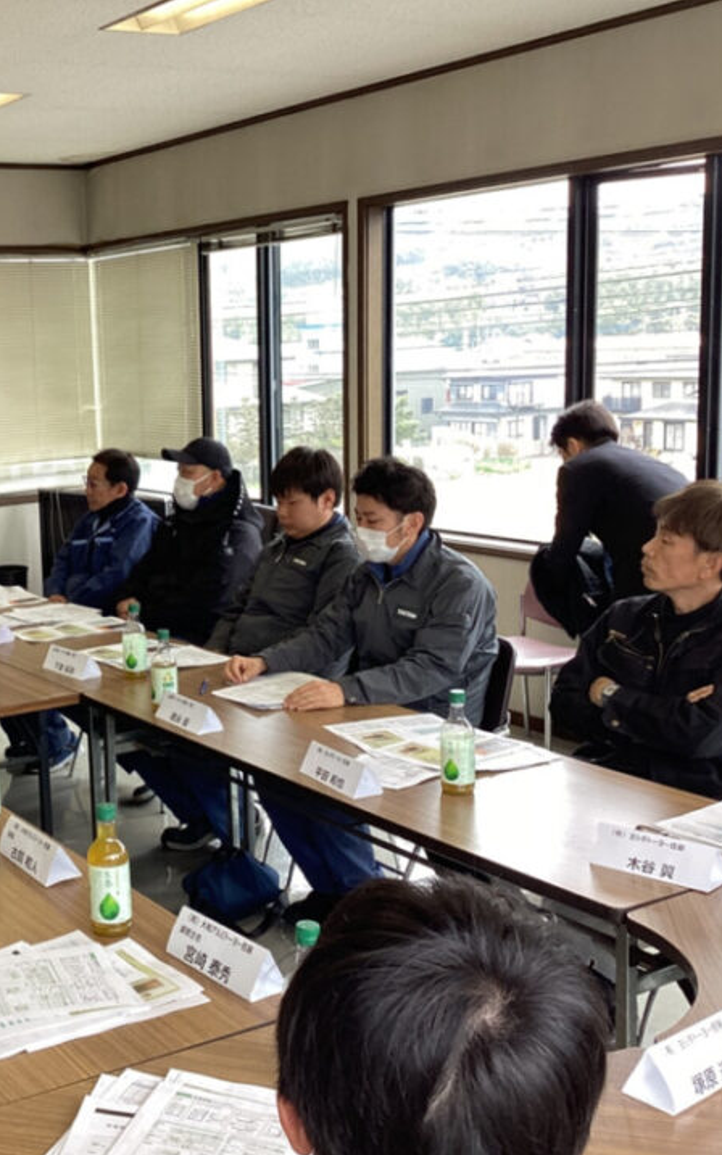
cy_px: 578
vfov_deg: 45.3
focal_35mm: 44
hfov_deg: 27.9
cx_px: 48
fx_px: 1386
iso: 50
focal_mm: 3.3
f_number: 2.4
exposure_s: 1/60
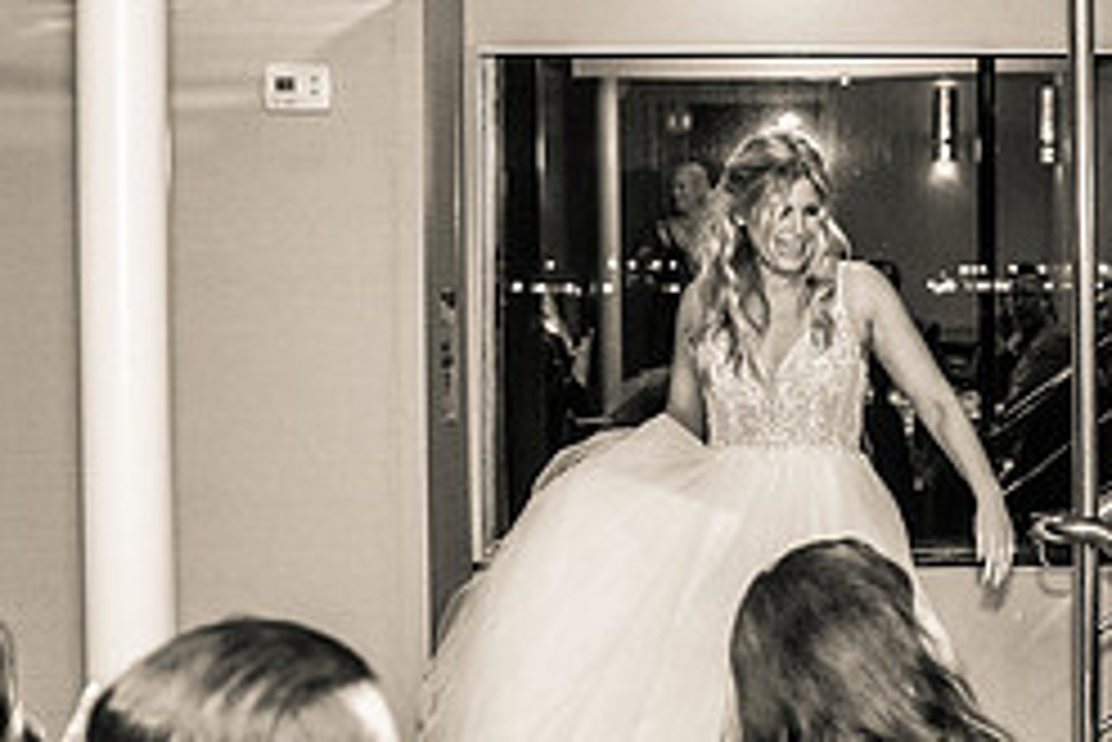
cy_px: 339
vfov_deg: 17.3
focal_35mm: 79
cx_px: 973
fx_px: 2442
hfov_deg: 25.0
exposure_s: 1/250
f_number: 2.8
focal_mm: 28
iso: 1000
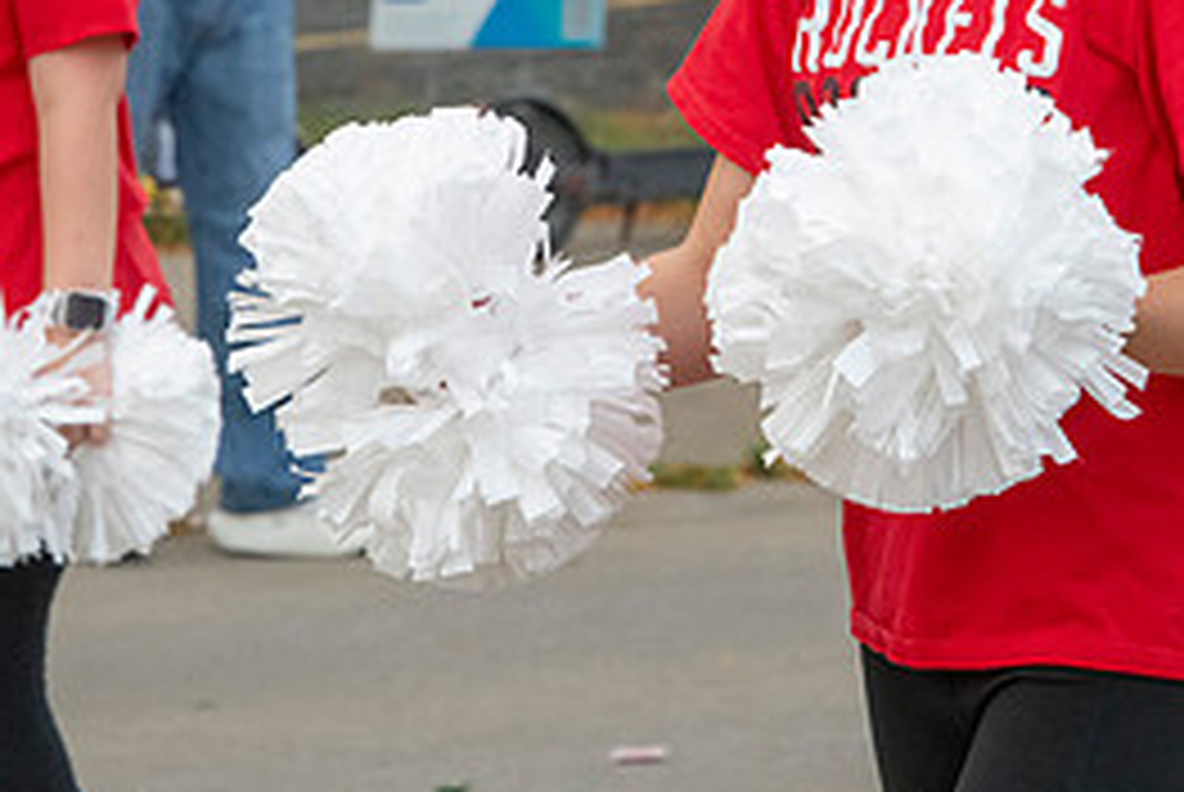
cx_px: 599
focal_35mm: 441
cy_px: 38
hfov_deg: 4.7
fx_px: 14520
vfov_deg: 3.1
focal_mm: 200
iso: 3200
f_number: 11
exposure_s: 1/640
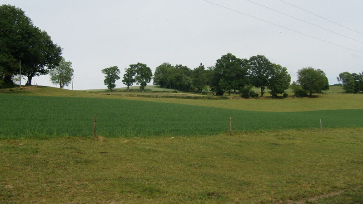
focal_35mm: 38
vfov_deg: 31.1
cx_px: 178
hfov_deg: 52.8
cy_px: 75
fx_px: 366
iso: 80
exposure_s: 1/250
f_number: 7
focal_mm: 7.3
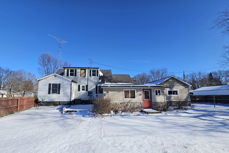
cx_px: 112
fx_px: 89
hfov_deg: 104.2
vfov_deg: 80.9
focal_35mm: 14
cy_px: 86
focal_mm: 2.2
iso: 50
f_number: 2.2
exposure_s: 1/2186
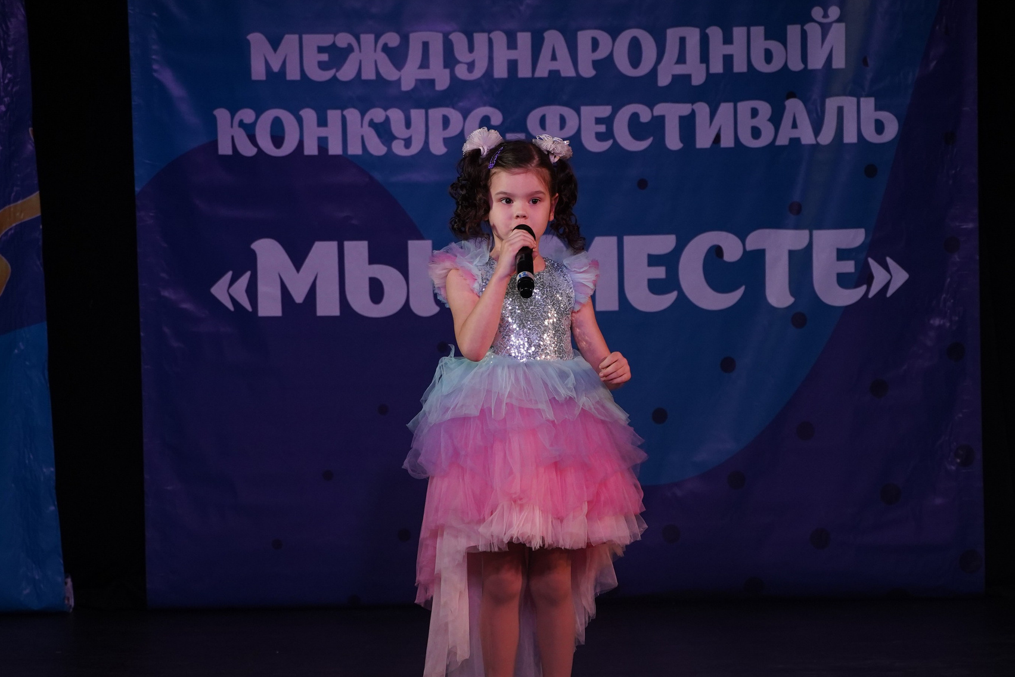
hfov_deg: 8.3
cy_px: 459
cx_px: 598
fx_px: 6993
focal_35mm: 248
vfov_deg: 5.5
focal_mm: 165
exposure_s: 1/400
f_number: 5.6
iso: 2000
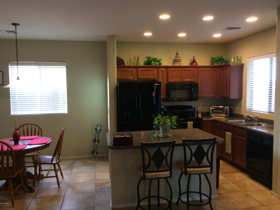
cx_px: 140
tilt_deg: -5.0
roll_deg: +0.3
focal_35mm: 29
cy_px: 105
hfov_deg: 61.7
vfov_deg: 48.2
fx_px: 235
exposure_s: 1/30
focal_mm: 4.15
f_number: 2.2
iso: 160
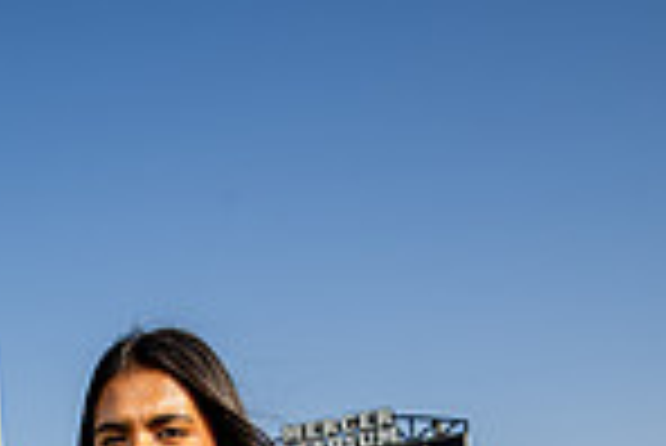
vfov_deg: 14.3
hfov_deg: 26.7
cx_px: 63
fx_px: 1352
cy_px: 987
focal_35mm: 73
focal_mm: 24
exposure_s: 1/125
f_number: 7.1
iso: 50
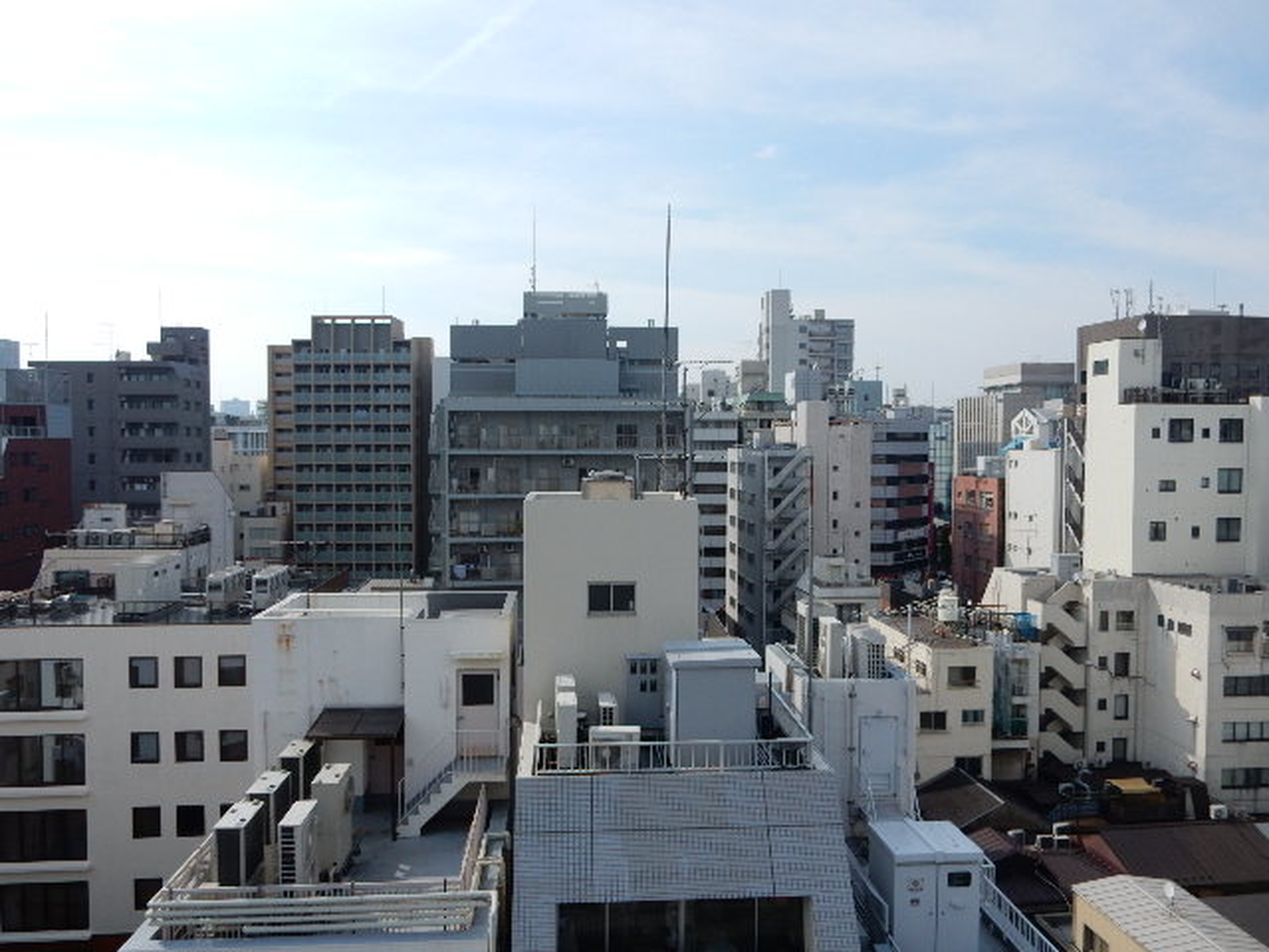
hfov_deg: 69.4
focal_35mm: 25
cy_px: 476
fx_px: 916
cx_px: 634
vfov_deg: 54.9
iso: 125
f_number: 3.7
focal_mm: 4.5
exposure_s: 1/1250
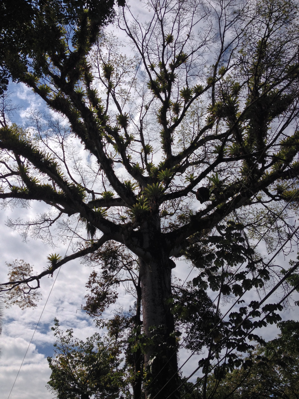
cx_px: 150
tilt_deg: +40.3
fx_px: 403
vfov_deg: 52.6
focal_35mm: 35
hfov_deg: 40.7
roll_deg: +2.6
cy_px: 200
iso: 50
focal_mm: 4.28
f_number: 2.4
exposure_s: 1/6944
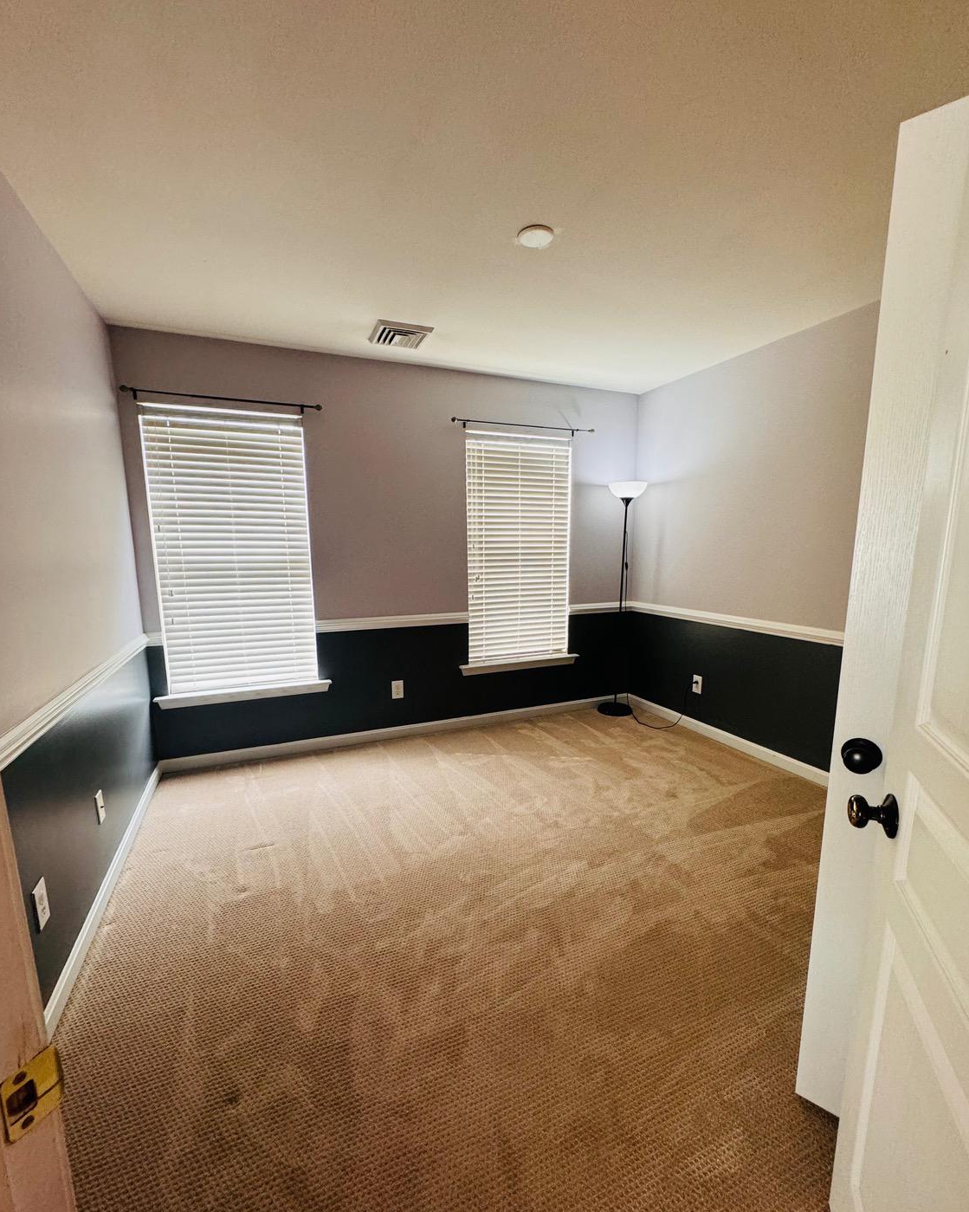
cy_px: 637
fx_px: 538
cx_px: 488
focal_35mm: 15
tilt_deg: -9.0
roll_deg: +0.1
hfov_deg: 84.0
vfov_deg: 96.7
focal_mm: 2.22
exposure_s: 1/60
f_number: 2.2
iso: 200
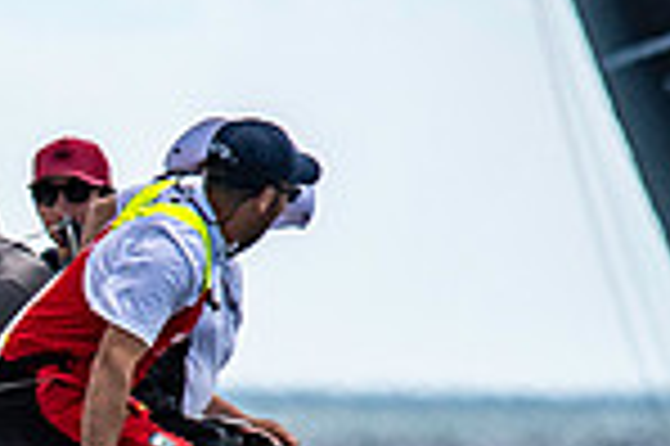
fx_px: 34002
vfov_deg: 0.8
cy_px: 529
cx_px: -612
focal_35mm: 1829
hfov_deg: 1.1
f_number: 5.6
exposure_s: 1/2000
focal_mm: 300
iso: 320
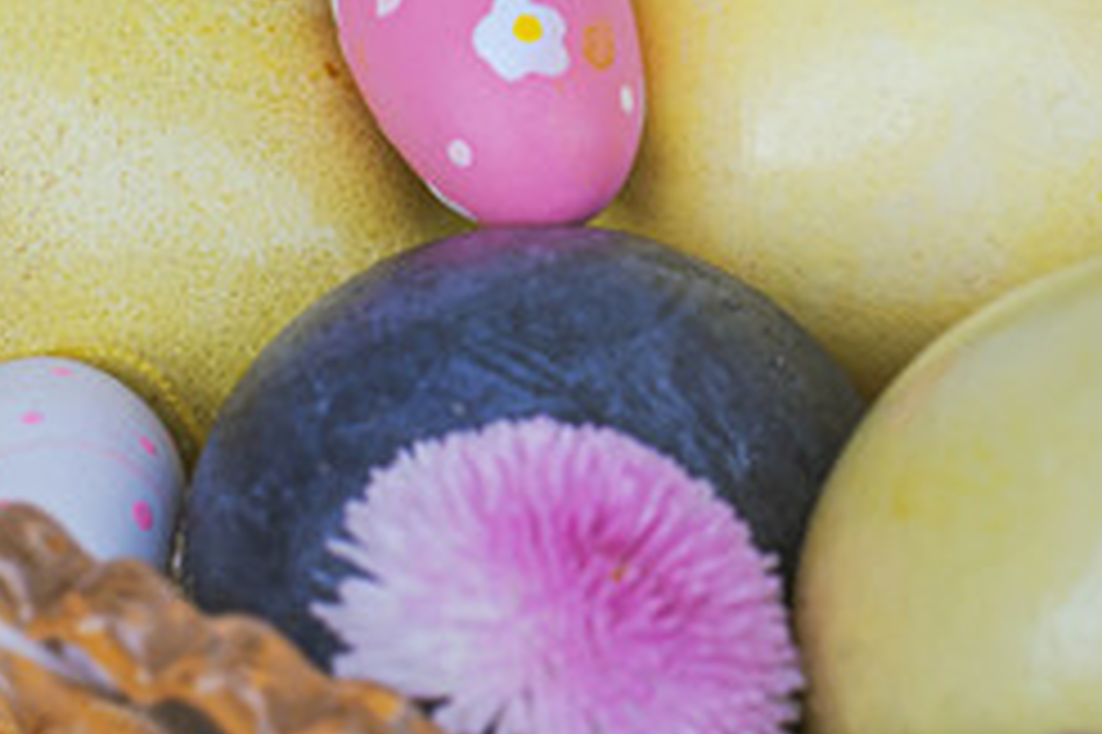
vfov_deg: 7.4
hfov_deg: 11.1
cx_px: 1098
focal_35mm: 184
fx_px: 5628
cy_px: 83
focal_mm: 50
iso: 100
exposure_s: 1/40
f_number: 8
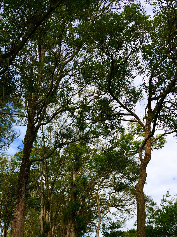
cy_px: 162
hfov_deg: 33.5
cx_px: 71
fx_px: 293
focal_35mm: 43
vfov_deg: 43.1
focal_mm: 4.15
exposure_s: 1/1244
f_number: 2.2
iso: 32
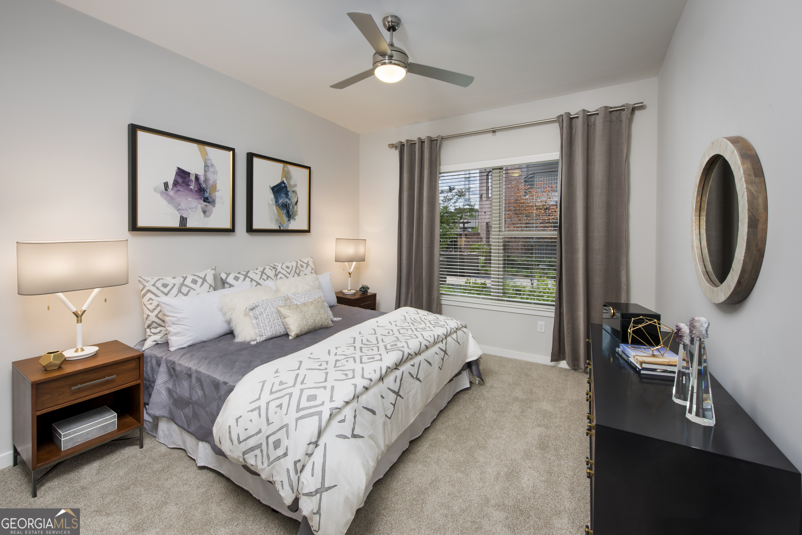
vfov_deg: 81.2
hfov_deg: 104.2
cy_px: 268
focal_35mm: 14
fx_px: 312
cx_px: 401
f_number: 20
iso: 125
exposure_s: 1/3
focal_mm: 14
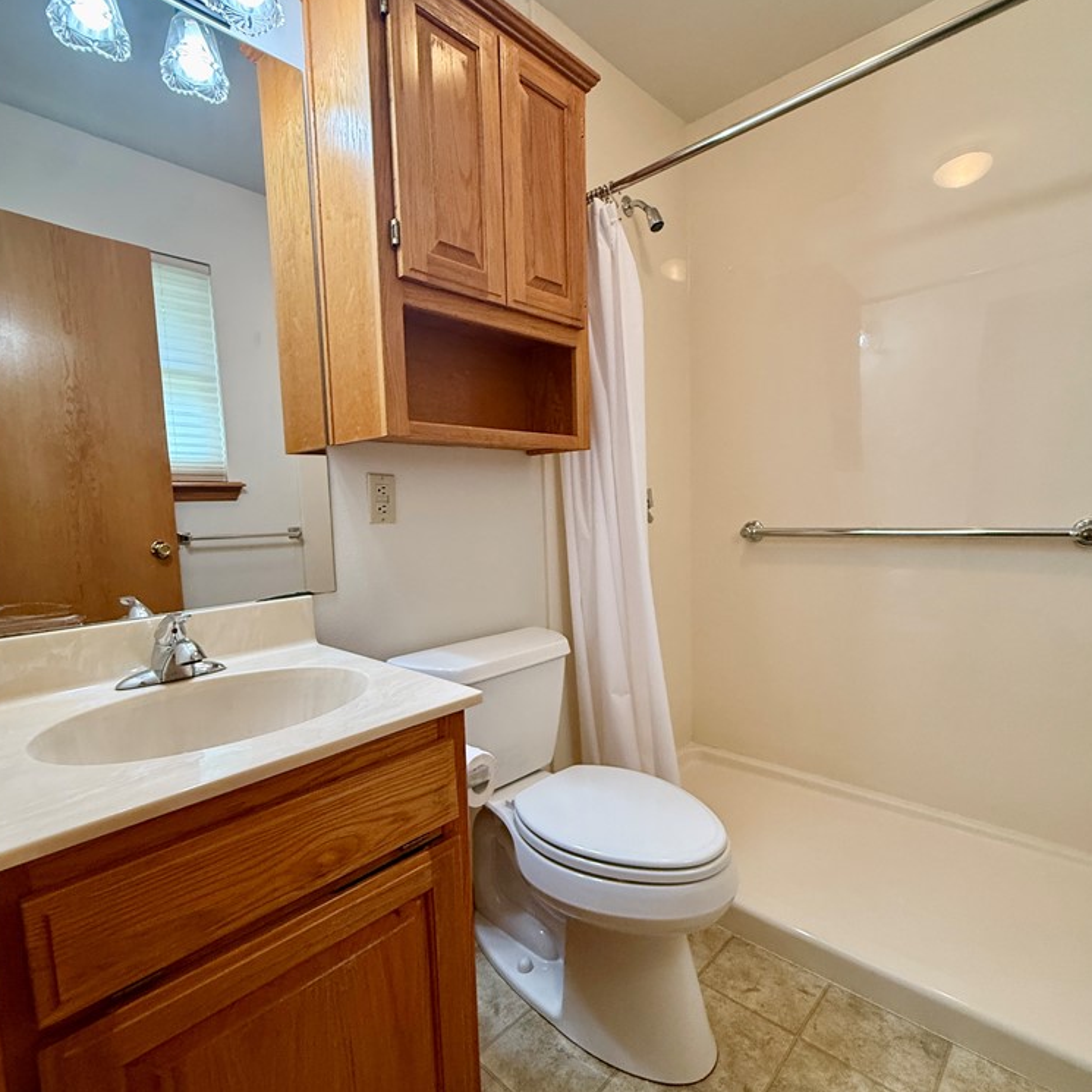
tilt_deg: -4.3
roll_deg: +1.4
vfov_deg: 83.9
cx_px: 545
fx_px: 607
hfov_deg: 84.0
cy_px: 567
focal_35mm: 17
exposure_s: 1/60
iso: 320
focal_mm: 2.22
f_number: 2.2
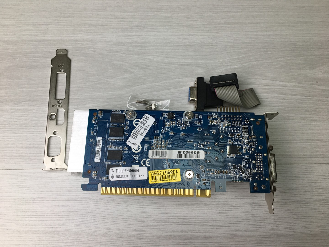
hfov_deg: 61.7
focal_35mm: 29
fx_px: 276
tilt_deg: -73.9
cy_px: 124
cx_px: 164
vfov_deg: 48.2
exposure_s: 1/100
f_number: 2.2
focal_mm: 4.15
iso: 25
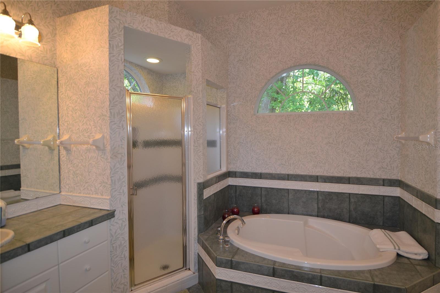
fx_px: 220
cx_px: 220
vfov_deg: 67.4
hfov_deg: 90.0
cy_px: 146
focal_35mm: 18
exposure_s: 1/80
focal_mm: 12
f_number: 4.5
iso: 400
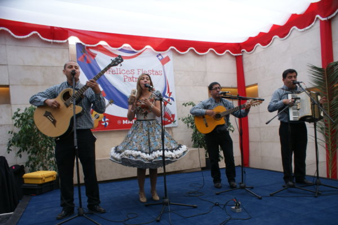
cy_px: 112
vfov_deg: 47.9
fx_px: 253
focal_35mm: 27
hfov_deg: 67.4
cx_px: 169
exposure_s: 1/40
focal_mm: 18
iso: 100
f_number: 4.5
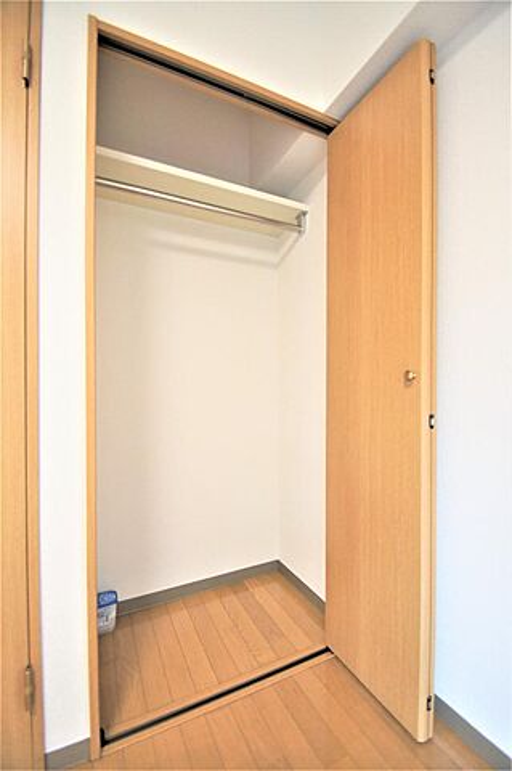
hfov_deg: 77.2
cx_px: 256
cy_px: 386
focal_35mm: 15
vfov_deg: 100.4
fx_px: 321
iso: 250
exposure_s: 1/30
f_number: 3.5
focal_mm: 10
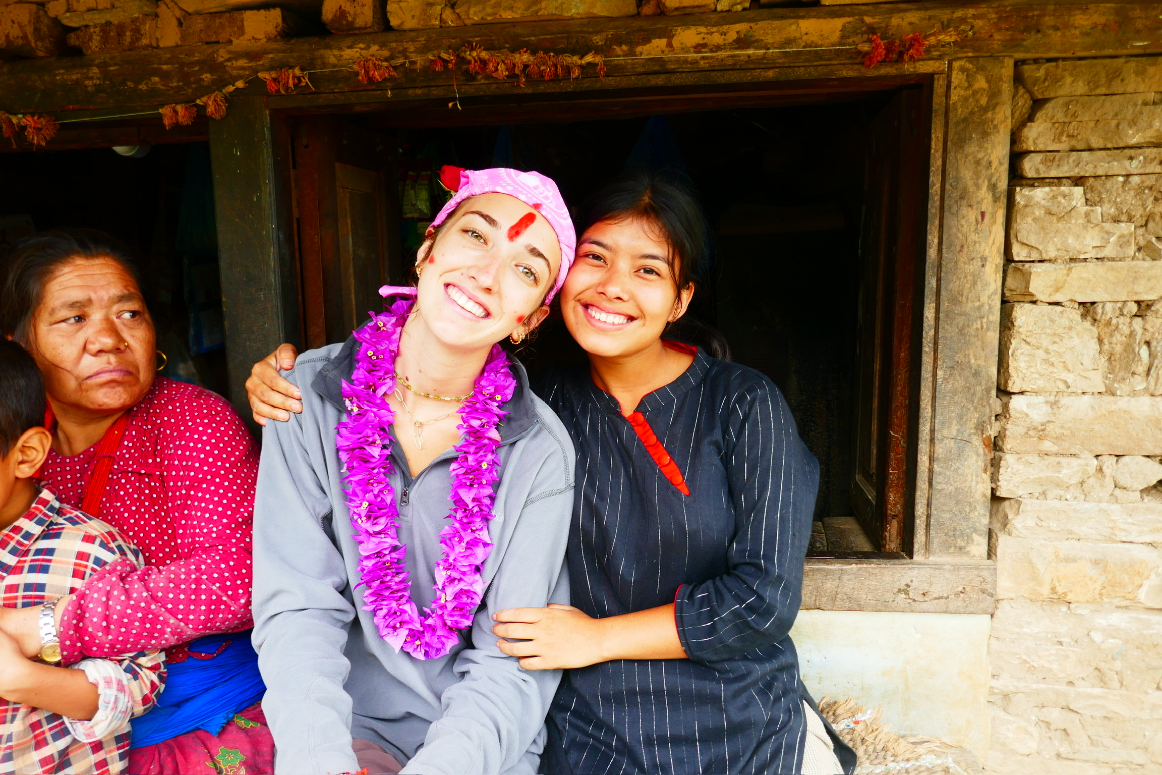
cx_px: 581
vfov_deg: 51.3
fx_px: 807
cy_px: 388
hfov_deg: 71.5
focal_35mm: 25
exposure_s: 1/80
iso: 125
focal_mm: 9.1
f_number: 2.8
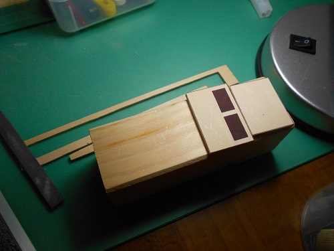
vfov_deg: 46.8
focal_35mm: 30
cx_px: 167
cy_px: 126
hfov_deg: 60.0
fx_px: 289
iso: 250
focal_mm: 5.1
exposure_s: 1/250
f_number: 3.4
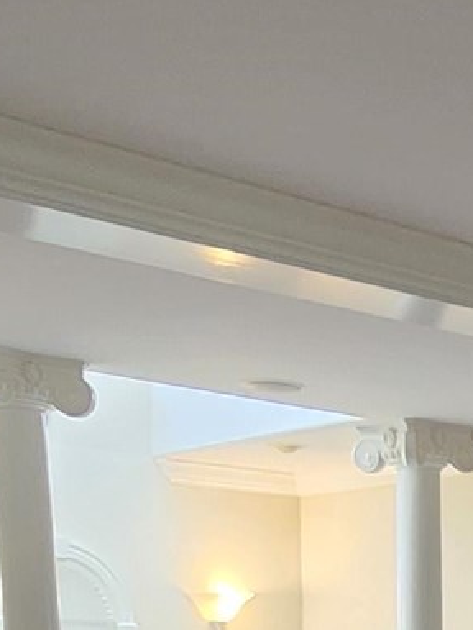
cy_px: 1122
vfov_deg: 19.2
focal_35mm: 78
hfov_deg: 17.9
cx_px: 586
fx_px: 1421
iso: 320
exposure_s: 1/40
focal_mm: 2.2
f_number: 2.2
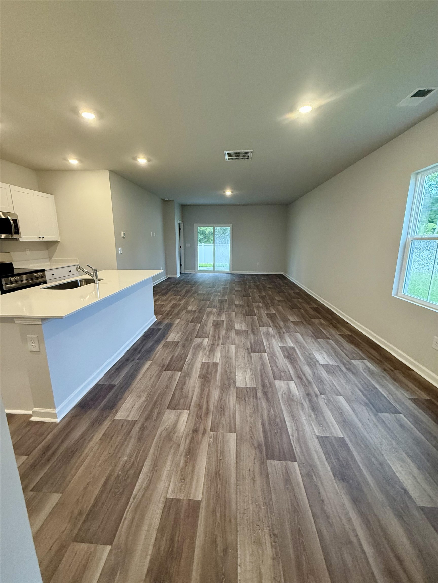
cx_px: 219
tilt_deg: -13.2
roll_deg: -2.0
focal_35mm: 14
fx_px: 236
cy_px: 292
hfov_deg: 85.7
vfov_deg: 102.1
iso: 400
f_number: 2.2
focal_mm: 2.22
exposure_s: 1/120
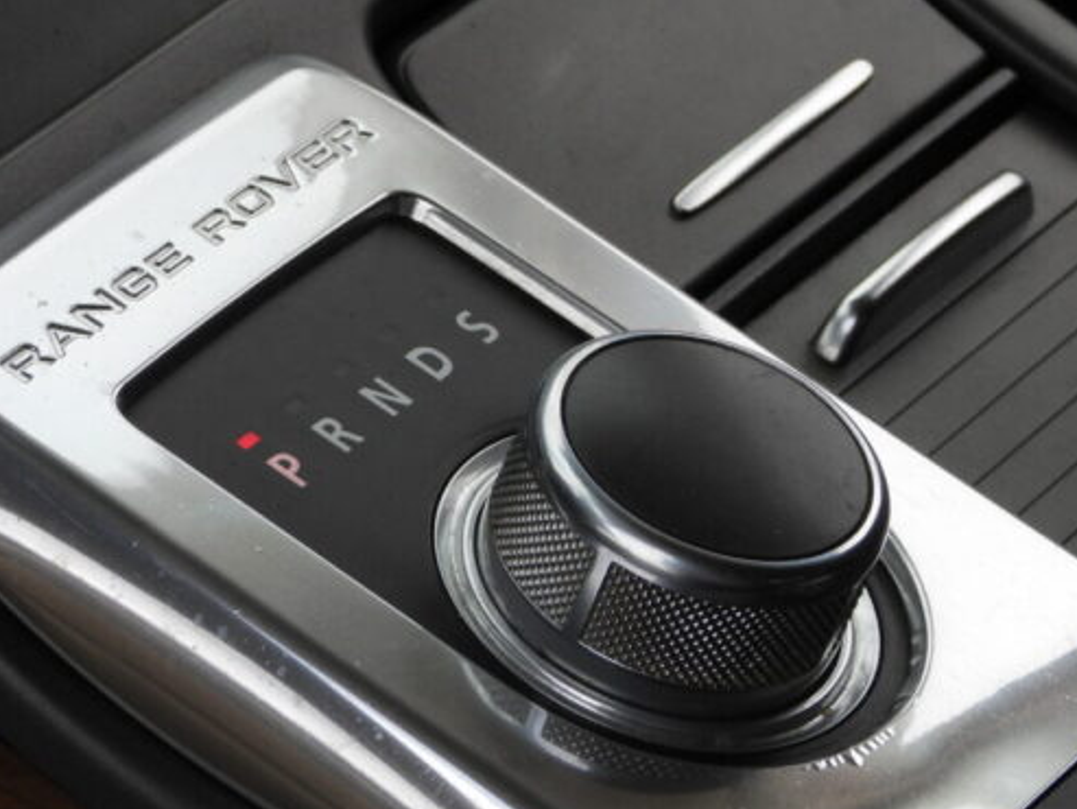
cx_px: 516
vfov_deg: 5.6
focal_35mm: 267
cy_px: 420
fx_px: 8309
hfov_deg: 7.4
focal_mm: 33.2
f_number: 4.5
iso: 100
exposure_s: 1/400
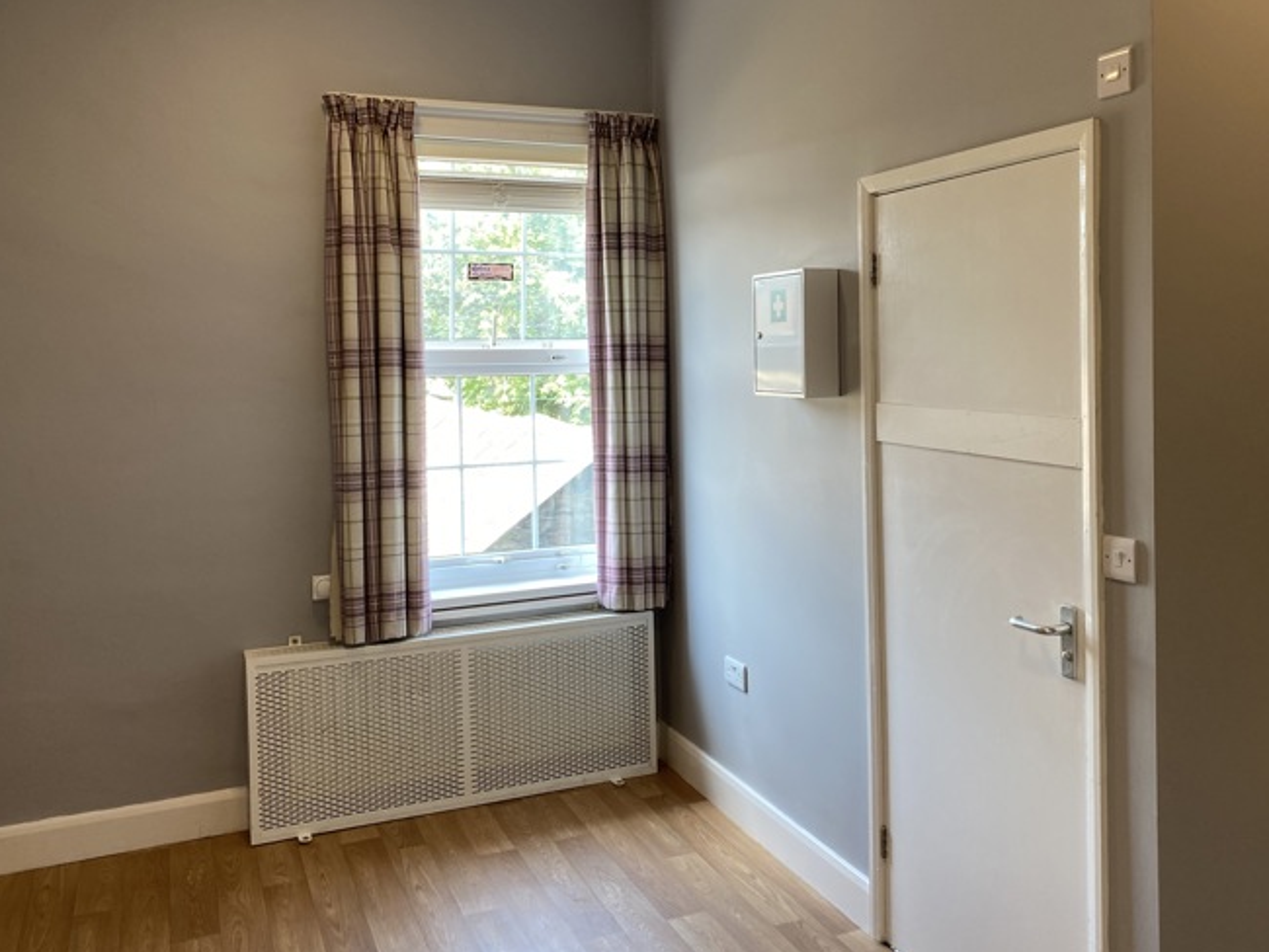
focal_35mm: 32
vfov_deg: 44.0
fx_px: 1174
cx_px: 726
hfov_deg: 56.6
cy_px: 392
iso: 80
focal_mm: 4.25
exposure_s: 1/100
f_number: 1.8
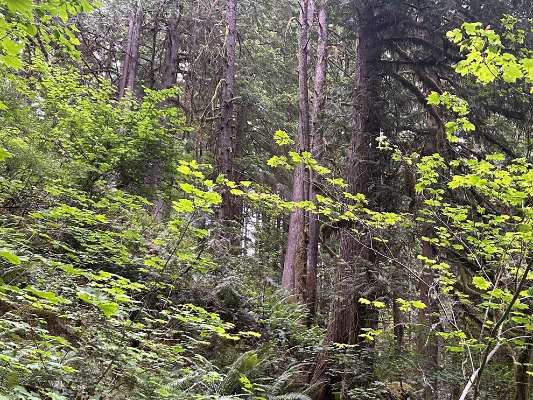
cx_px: 342
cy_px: 273
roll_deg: +0.5
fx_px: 647
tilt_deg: +19.2
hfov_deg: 44.3
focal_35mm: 42
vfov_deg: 34.0
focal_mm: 5.7
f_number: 1.5
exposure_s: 1/60
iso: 250
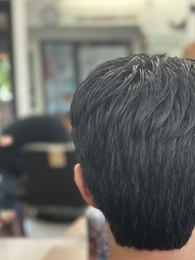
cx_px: 138
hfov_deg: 16.7
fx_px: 661
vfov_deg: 21.9
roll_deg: +2.2
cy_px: 221
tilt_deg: -8.1
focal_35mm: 88
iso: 64
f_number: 1.78
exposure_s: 1/120
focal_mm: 6.86
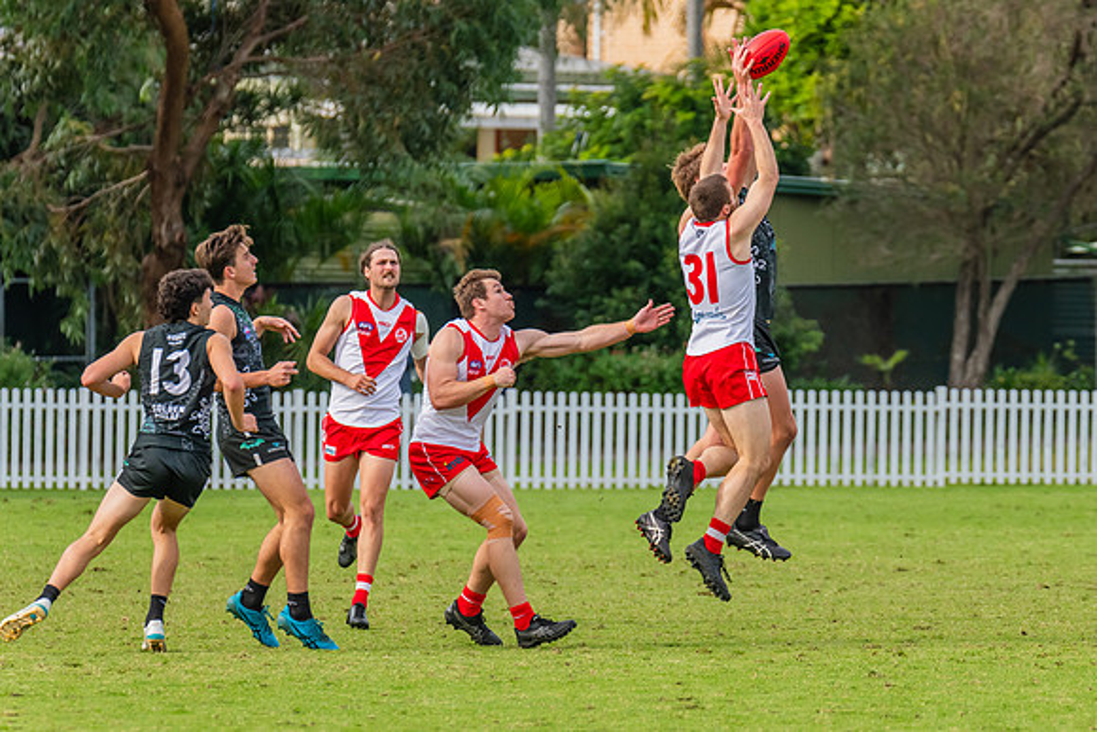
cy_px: 394
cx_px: 700
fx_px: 11420
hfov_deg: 5.5
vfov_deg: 3.7
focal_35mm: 375
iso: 800
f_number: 6.3
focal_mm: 290
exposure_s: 1/1600
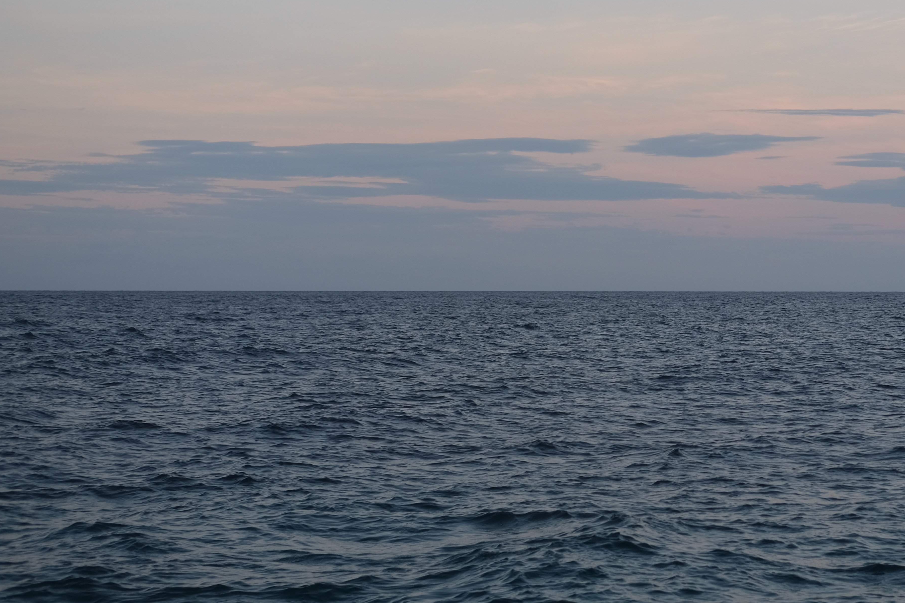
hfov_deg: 22.3
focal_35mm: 90
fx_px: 2262
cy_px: 285
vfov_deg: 15.2
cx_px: 742
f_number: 3.2
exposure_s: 1/180
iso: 160
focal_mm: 35
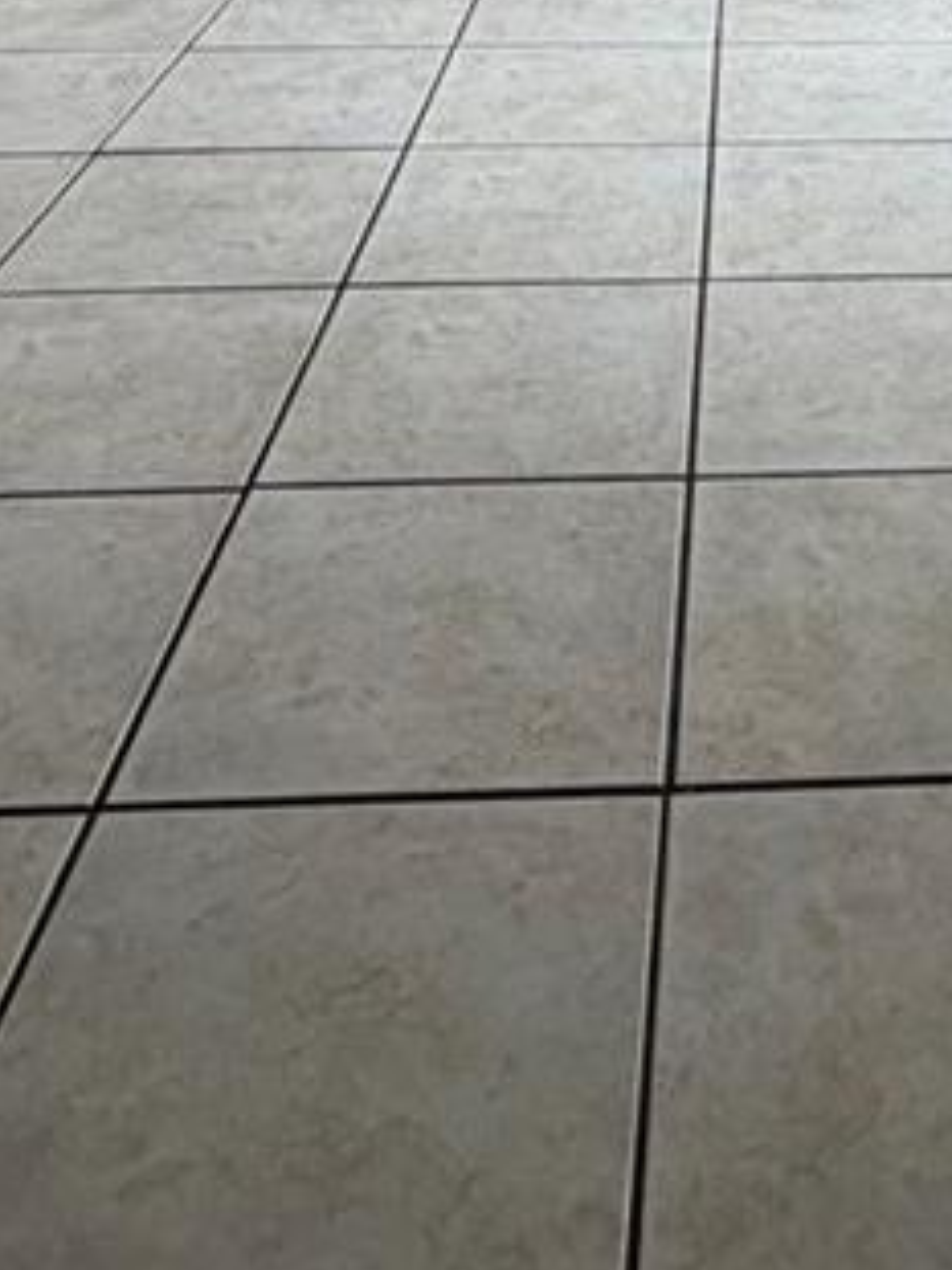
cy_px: -453
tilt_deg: -3.7
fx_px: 1981
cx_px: 911
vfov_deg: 28.1
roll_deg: -1.2
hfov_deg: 25.9
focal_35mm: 54
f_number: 2.2
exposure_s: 1/121
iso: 125
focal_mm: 2.22
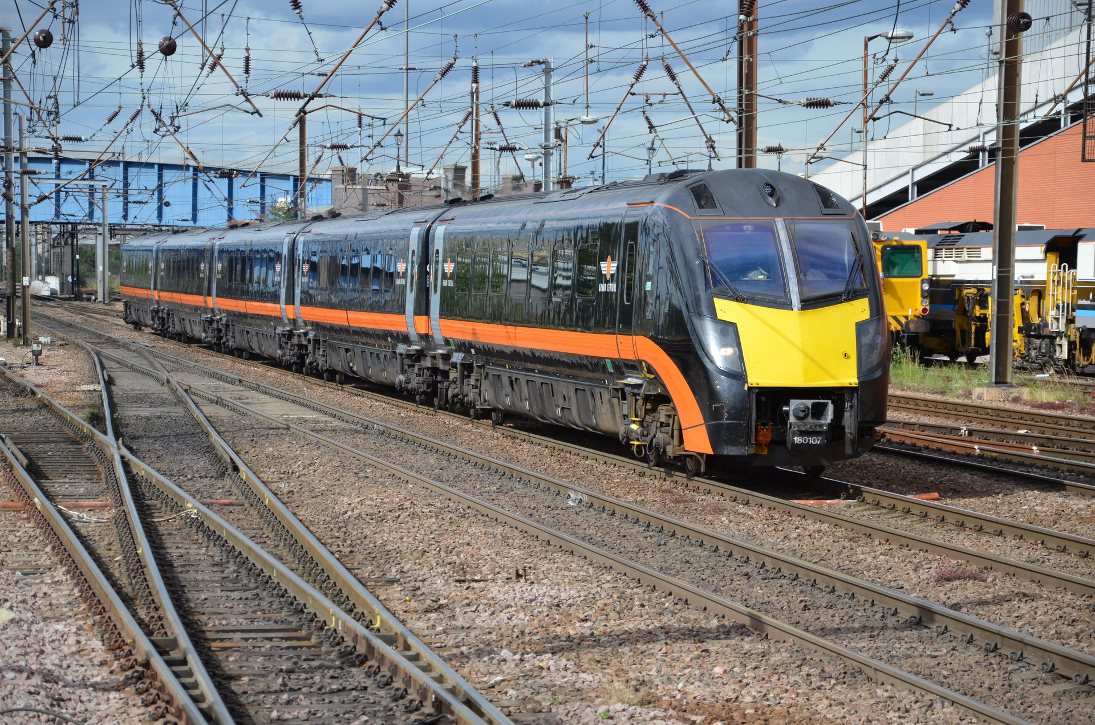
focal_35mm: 128
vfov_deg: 10.7
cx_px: 548
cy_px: 362
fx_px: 3870
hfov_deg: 16.1
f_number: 5.6
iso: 400
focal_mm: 85
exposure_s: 1/1600
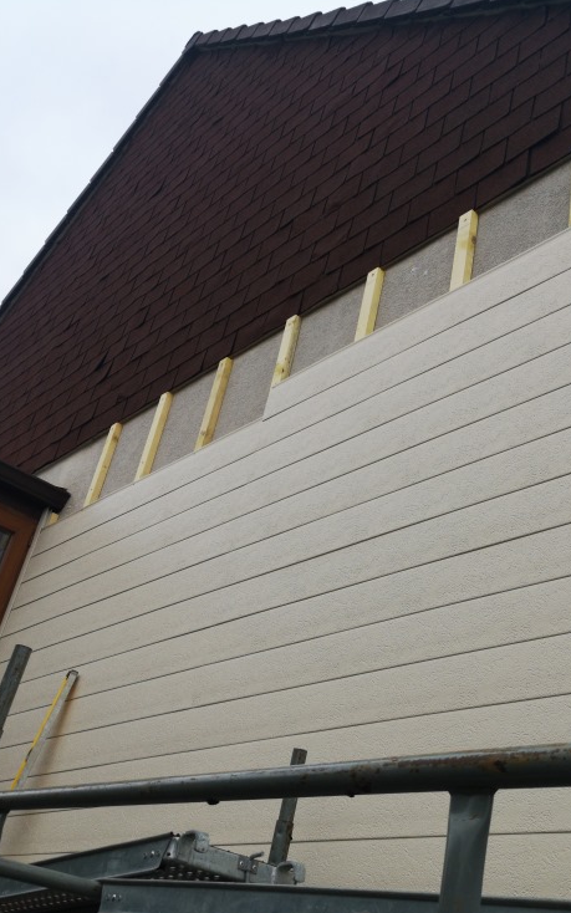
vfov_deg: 50.4
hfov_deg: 32.6
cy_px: 463
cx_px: 355
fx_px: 971
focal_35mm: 39
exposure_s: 1/235
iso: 50
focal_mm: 3.95
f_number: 1.8
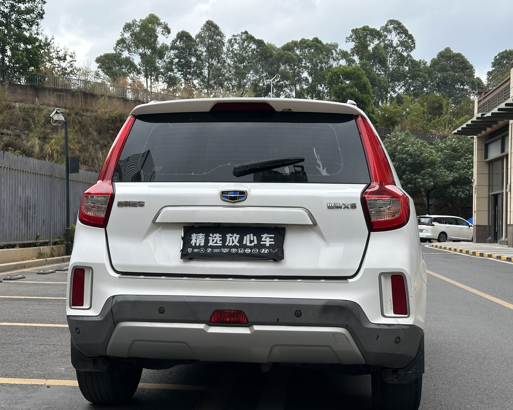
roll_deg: -0.2
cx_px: 247
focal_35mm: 51
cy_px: 205
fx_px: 774
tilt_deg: +1.1
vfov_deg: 29.7
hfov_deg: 36.7
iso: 64
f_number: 1.78
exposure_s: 1/990
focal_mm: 6.86
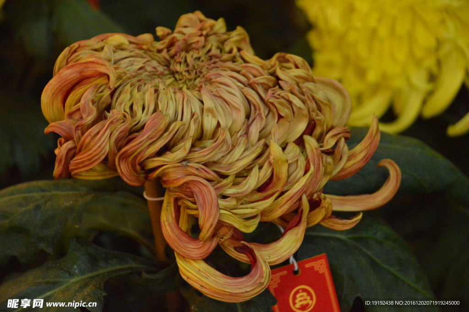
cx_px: 234
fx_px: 2734
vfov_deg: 6.5
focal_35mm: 210
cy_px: 156
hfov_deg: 9.8
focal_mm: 140
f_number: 6
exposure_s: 1/125
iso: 6400
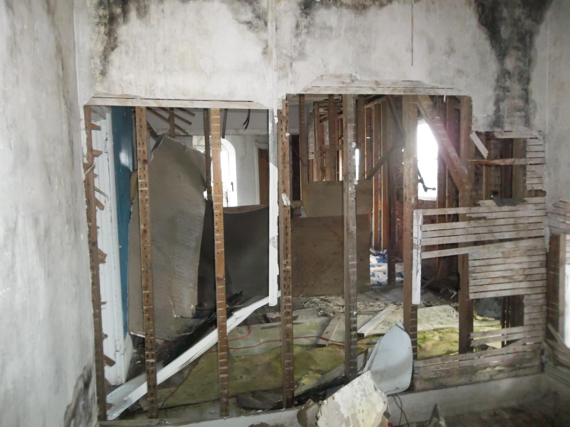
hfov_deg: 65.3
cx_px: 285
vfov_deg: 51.4
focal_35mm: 27
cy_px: 214
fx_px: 445
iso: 320
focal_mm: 4.9
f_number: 3.5
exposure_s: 1/30
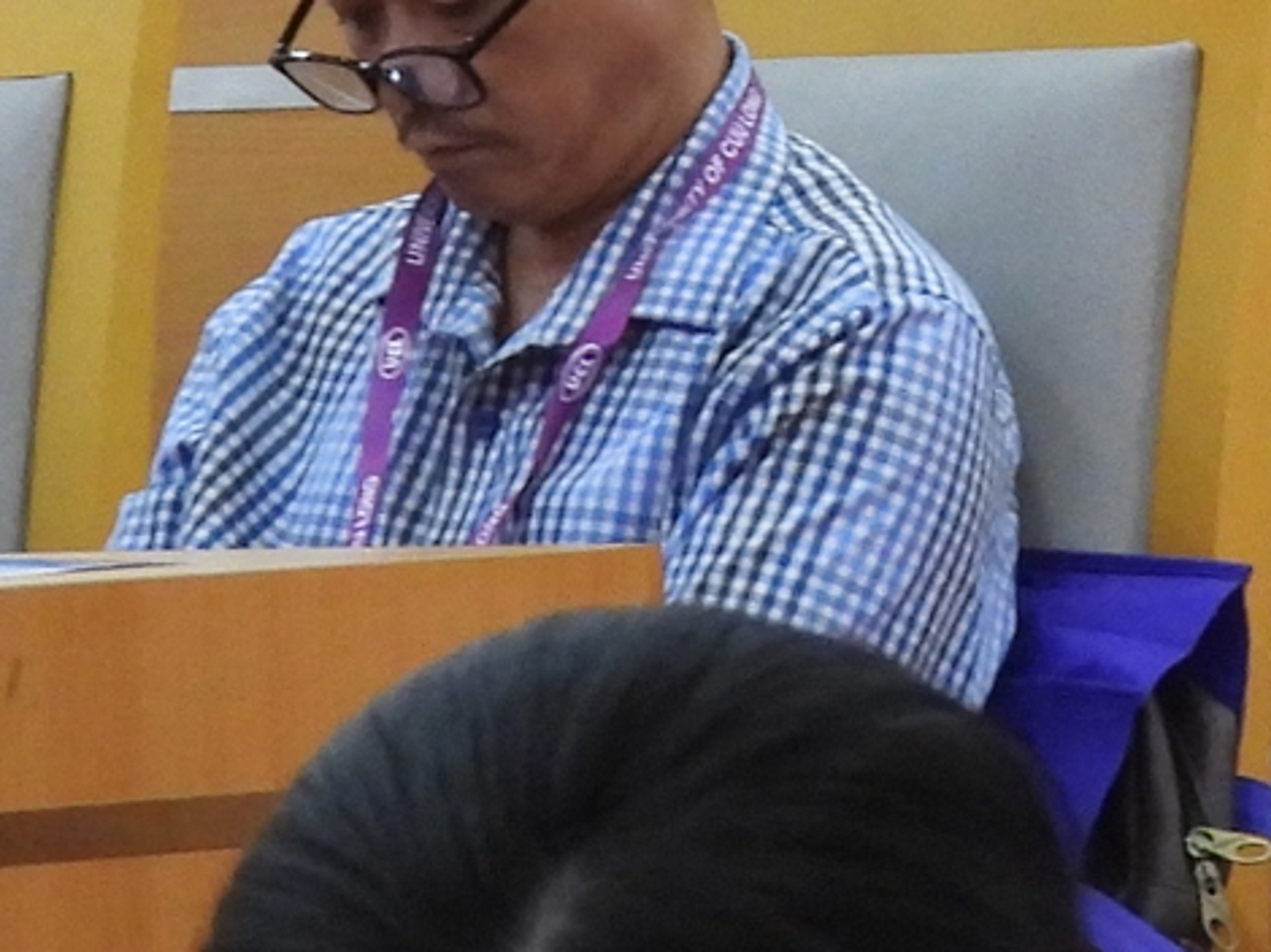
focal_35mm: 572
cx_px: 1260
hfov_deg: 3.5
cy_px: -738
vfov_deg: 2.6
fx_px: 20991
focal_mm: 18.7
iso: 400
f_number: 4
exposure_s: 1/30
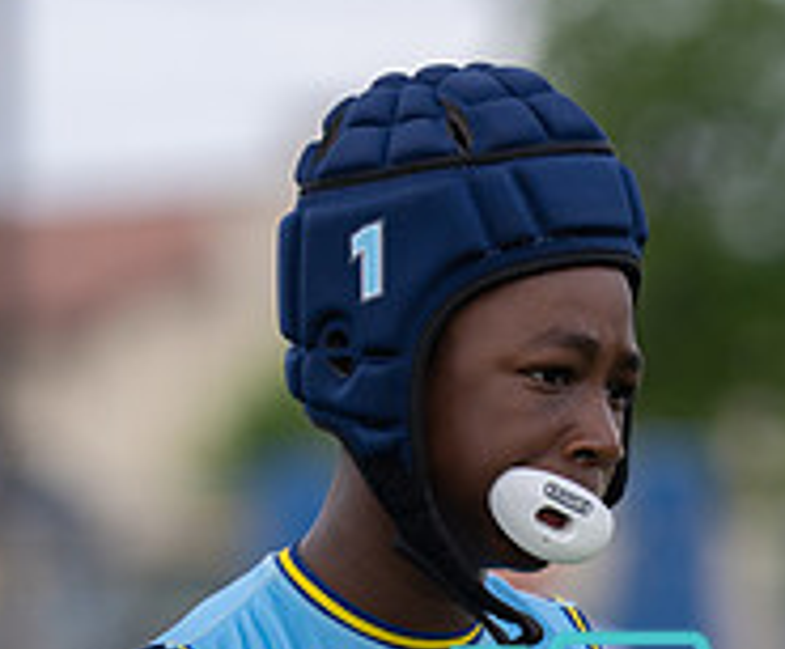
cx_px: 375
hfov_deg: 3.2
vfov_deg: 2.6
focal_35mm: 602
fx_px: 14173
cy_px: 733
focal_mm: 157
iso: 100
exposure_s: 1/1000
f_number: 2.8
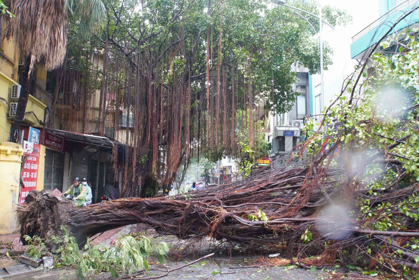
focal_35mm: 32
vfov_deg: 41.8
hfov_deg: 59.5
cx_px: 210
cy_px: 140
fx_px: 367
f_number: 7.1
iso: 1600
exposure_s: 1/125
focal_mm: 21
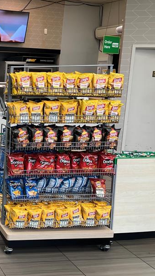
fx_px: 351
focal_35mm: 48
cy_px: 128
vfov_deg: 42.9
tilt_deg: -8.1
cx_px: -77
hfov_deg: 21.1
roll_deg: -0.5
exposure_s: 1/66
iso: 50
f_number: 1.5
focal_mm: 5.7
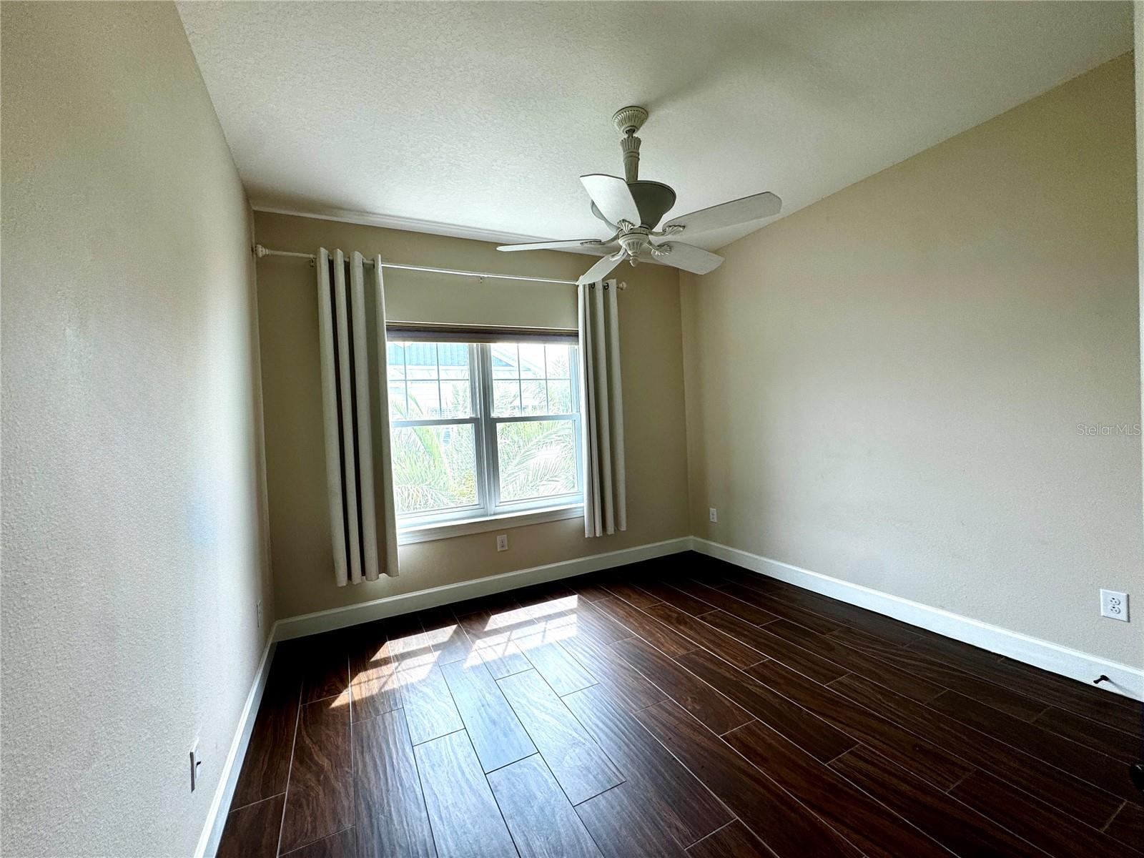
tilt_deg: -1.1
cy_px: 429
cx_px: 572
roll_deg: +2.8
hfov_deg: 102.1
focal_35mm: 14
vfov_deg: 85.7
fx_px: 463
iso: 50
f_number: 2.2
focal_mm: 2.22
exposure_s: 1/120
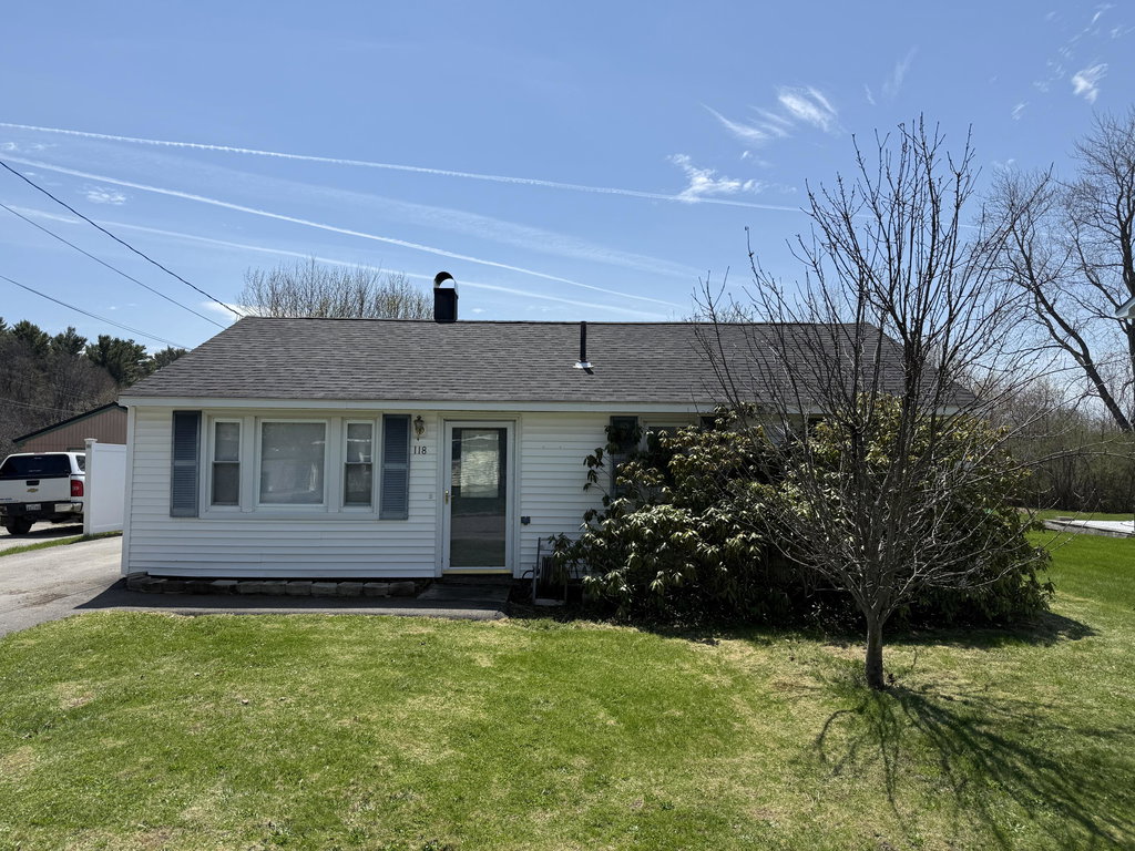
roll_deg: -0.6
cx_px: 568
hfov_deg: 71.6
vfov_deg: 56.8
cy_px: 426
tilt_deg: +2.2
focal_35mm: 24
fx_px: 787
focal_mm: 6.76
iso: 80
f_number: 1.78
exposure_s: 1/6711
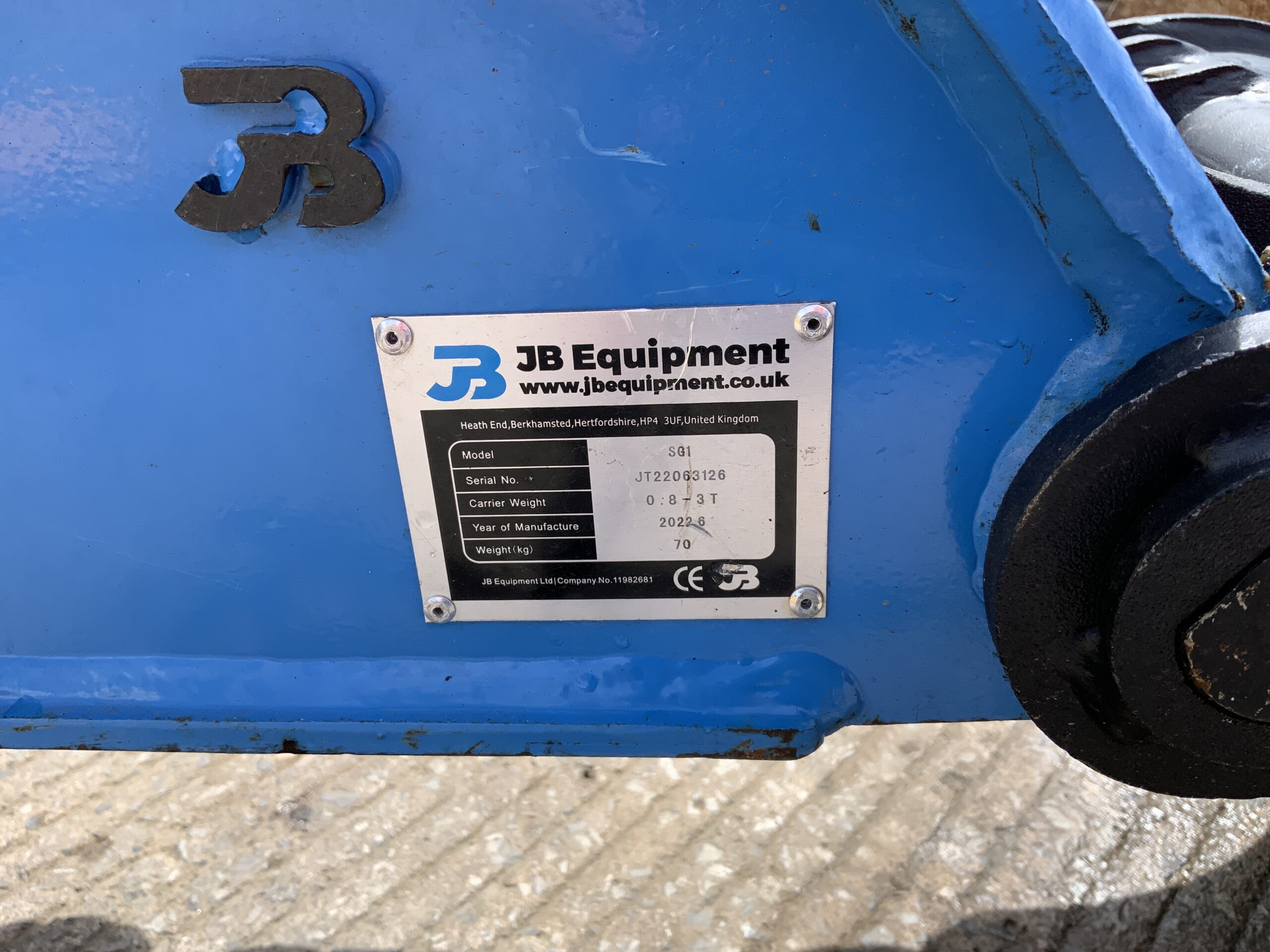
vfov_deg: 48.2
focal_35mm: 29
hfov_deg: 61.7
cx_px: 635
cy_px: 476
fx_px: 1064
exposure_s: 1/562
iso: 16
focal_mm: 3
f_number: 1.8
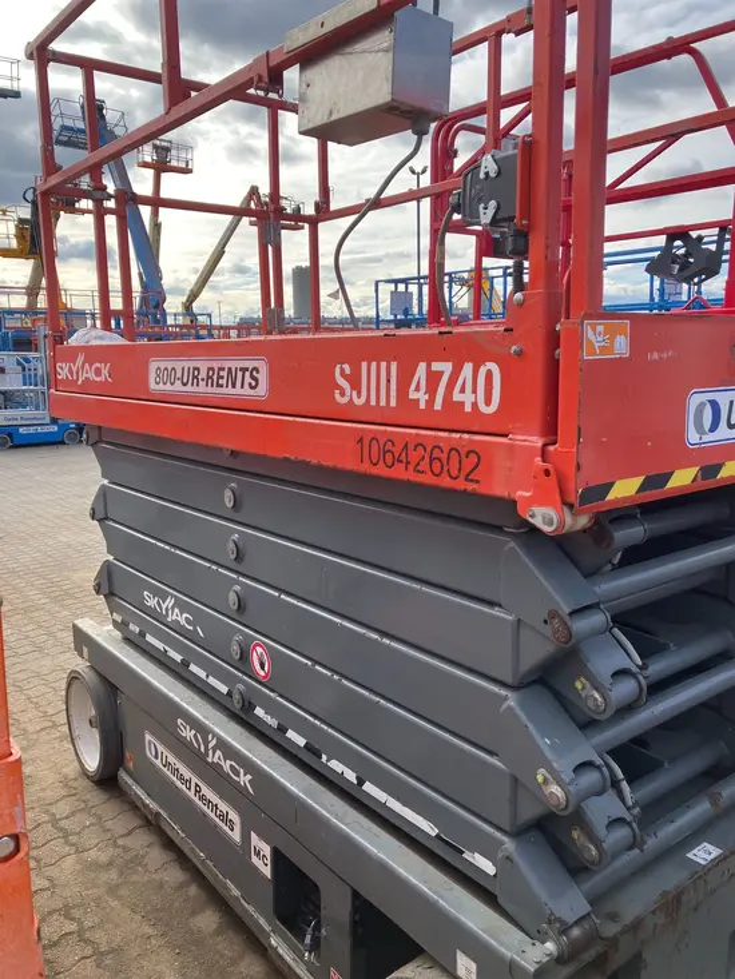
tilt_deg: -6.2
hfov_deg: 49.8
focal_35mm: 28
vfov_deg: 63.4
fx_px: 792
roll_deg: +0.5
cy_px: 490
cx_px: 368
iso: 32
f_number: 1.8
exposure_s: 1/759
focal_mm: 3.99
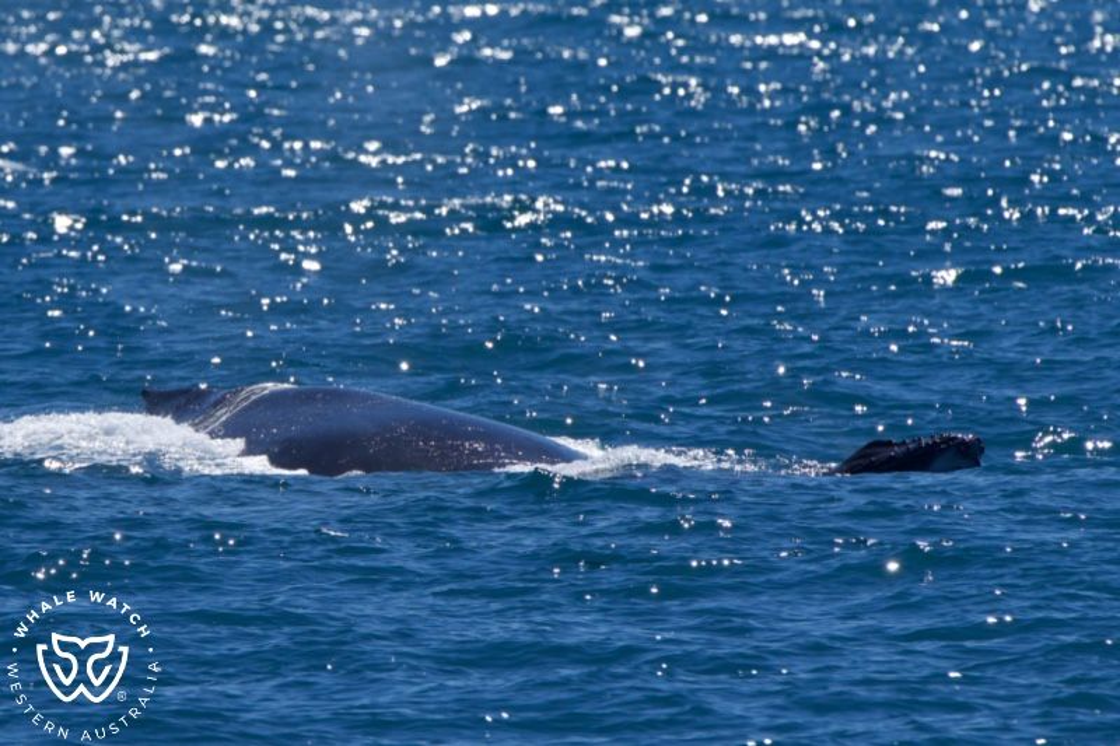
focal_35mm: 600
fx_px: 18662
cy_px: 373
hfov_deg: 3.4
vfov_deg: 2.3
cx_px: 560
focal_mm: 600
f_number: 8
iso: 640
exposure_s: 1/3200
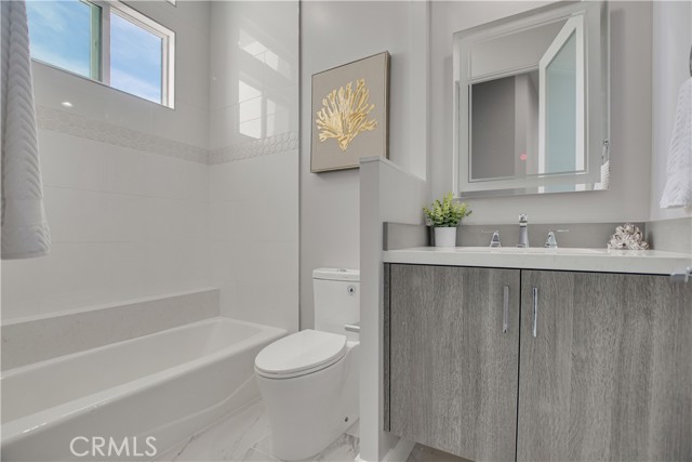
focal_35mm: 15
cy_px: 231
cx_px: 346
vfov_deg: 77.4
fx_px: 288
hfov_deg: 100.4
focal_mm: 10
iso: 400
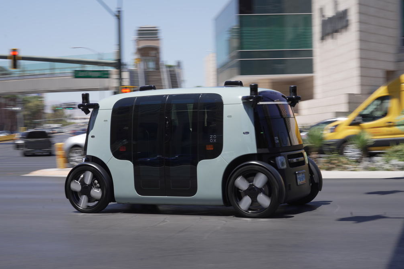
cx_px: 202
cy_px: 133
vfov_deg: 20.3
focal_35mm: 67
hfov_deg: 30.1
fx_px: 752
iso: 125
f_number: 13
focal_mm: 66
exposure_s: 1/100
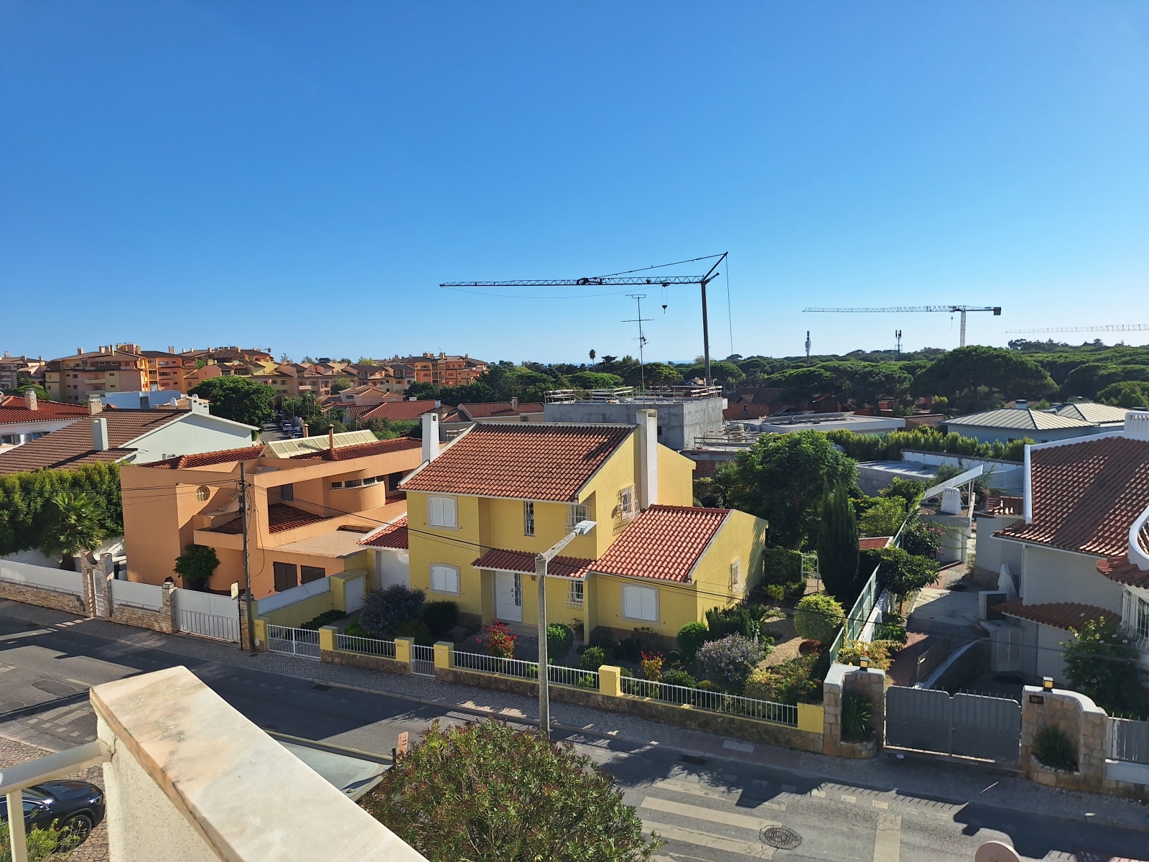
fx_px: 763
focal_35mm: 23
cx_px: 574
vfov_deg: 58.9
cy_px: 431
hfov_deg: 73.9
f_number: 1.8
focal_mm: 5.54
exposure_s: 1/4566
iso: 40
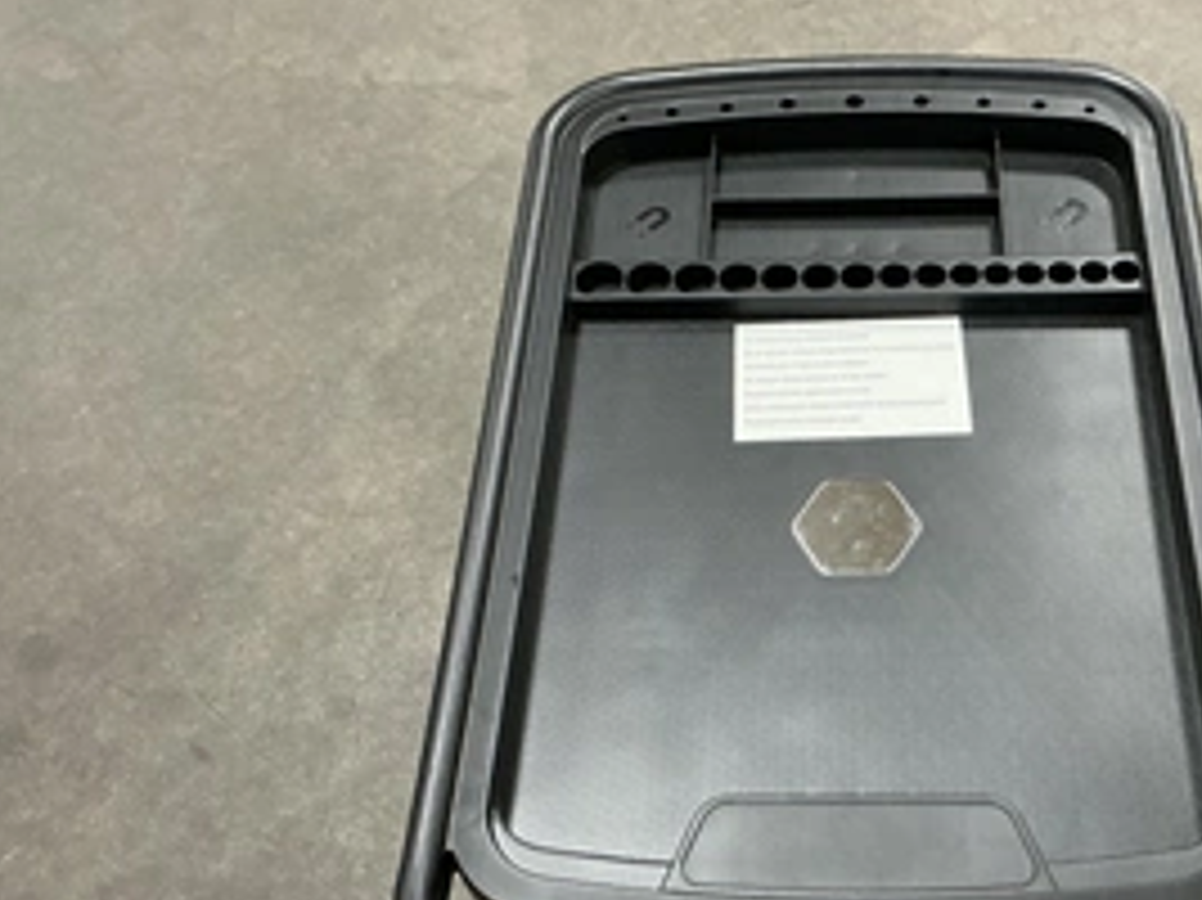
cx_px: 810
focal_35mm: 42
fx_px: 1458
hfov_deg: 44.1
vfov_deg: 34.2
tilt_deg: -53.9
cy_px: 554
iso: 320
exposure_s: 1/30
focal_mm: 3
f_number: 1.8
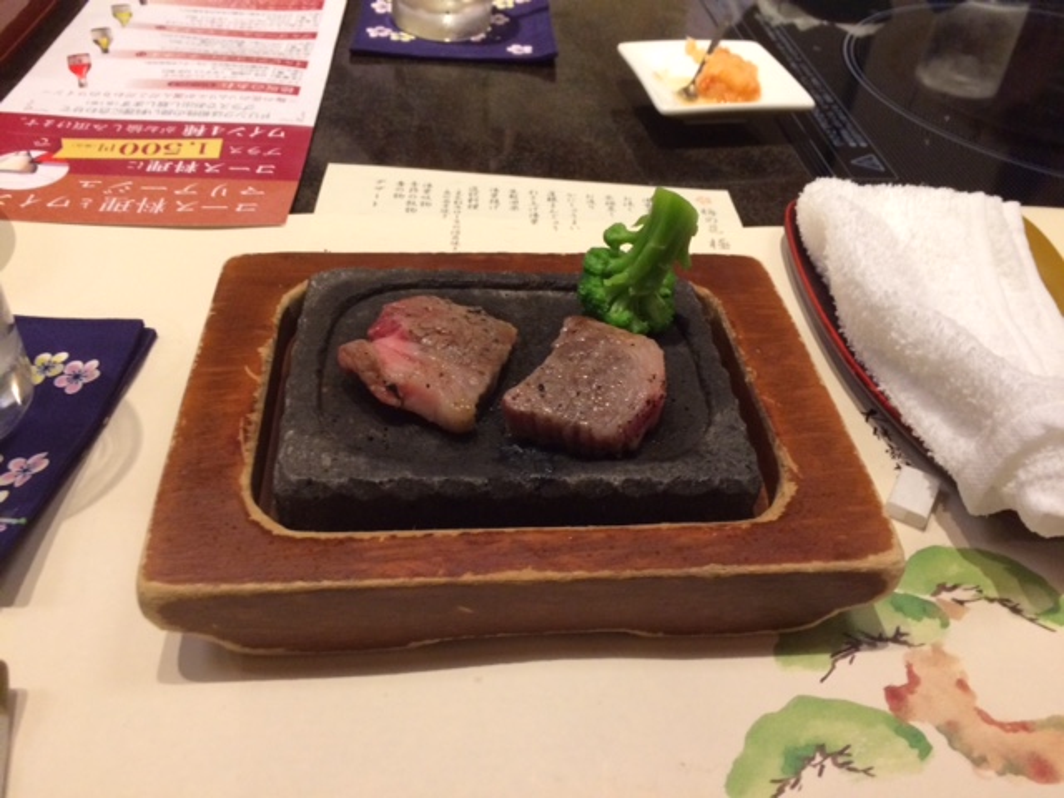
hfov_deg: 61.7
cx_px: 532
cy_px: 399
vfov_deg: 48.2
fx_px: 891
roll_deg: -3.3
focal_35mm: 29
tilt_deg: -41.6
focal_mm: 4.15
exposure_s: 1/30
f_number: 2.2
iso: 250
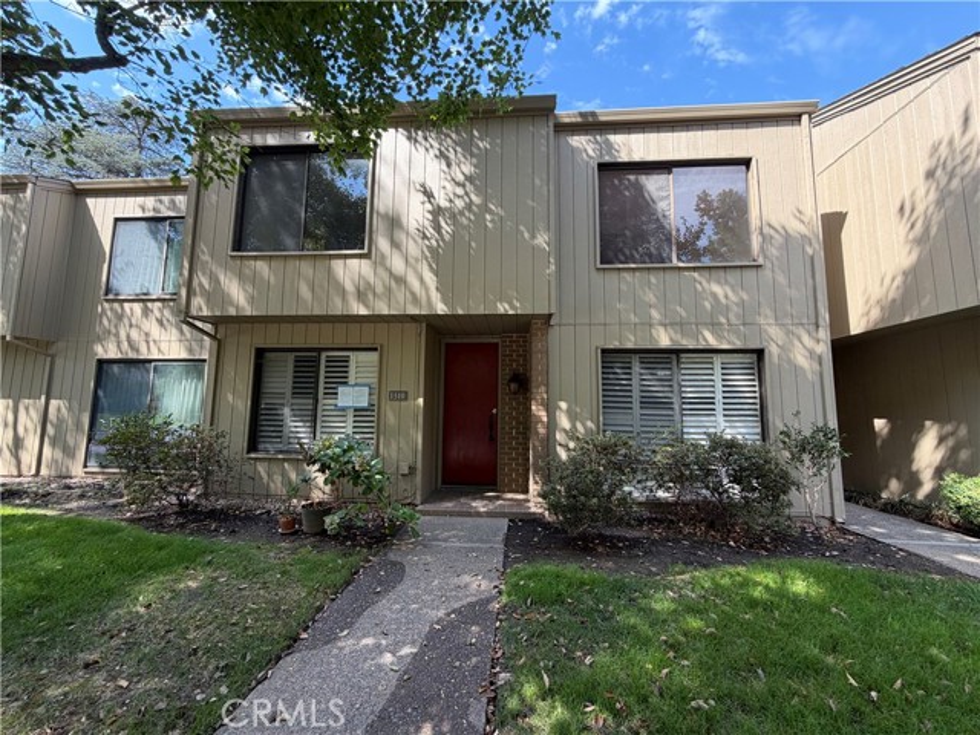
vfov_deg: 85.7
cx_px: 490
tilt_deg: +6.5
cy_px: 368
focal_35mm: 14
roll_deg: -0.6
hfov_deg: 102.1
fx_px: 396
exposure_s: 1/173
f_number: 2.2
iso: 50
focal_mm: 2.22
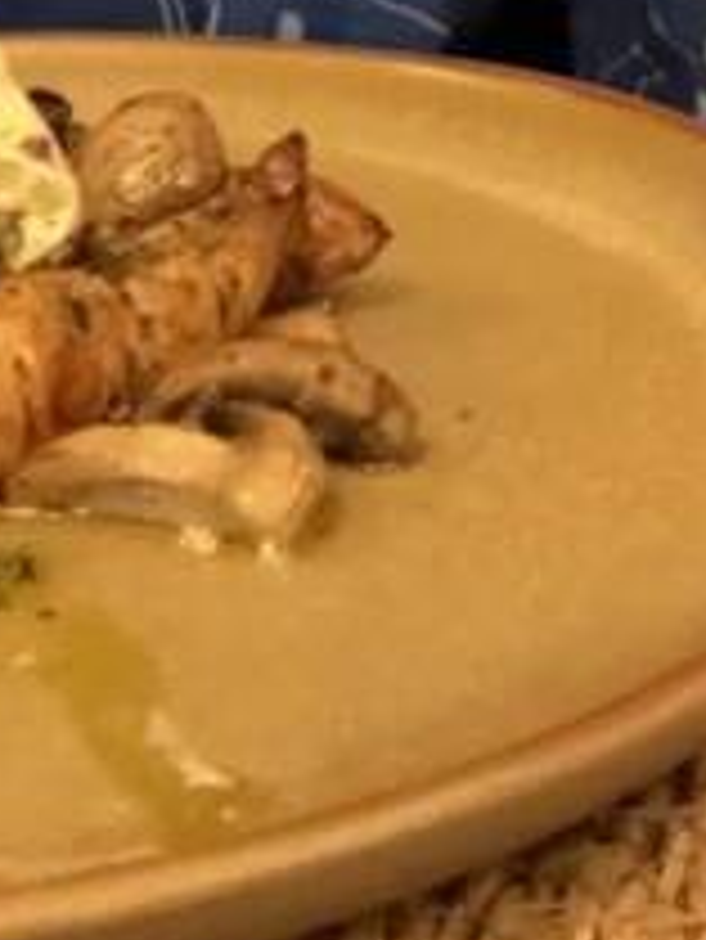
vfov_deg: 15.4
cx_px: 438
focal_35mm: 99
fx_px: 2689
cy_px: -994
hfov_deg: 14.9
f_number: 1.9
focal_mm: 2.69
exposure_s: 1/25
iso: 640
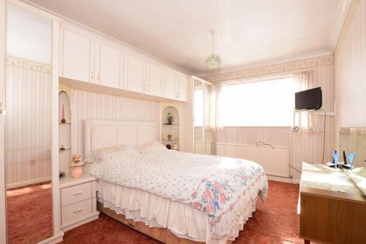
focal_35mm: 16
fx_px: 163
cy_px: 125
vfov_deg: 73.7
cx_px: 183
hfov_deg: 96.7
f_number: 20
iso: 400
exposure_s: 1/25
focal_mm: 10
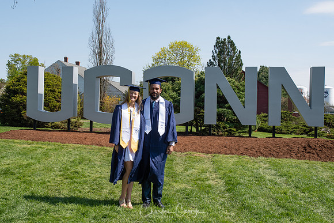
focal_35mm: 51
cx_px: 152
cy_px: 119
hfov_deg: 38.6
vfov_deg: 26.3
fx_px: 477
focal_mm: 31
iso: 100
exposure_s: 1/250
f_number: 8
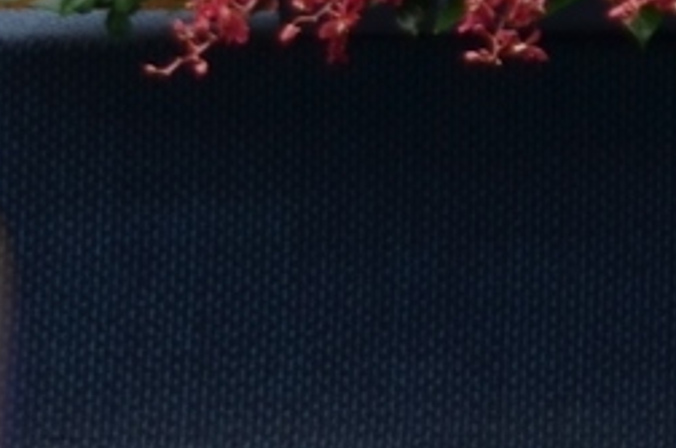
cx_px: 2390
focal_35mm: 323
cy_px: -1116
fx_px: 6054
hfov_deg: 5.7
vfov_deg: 4.0
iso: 100
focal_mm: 30
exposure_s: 1/10
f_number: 4.5
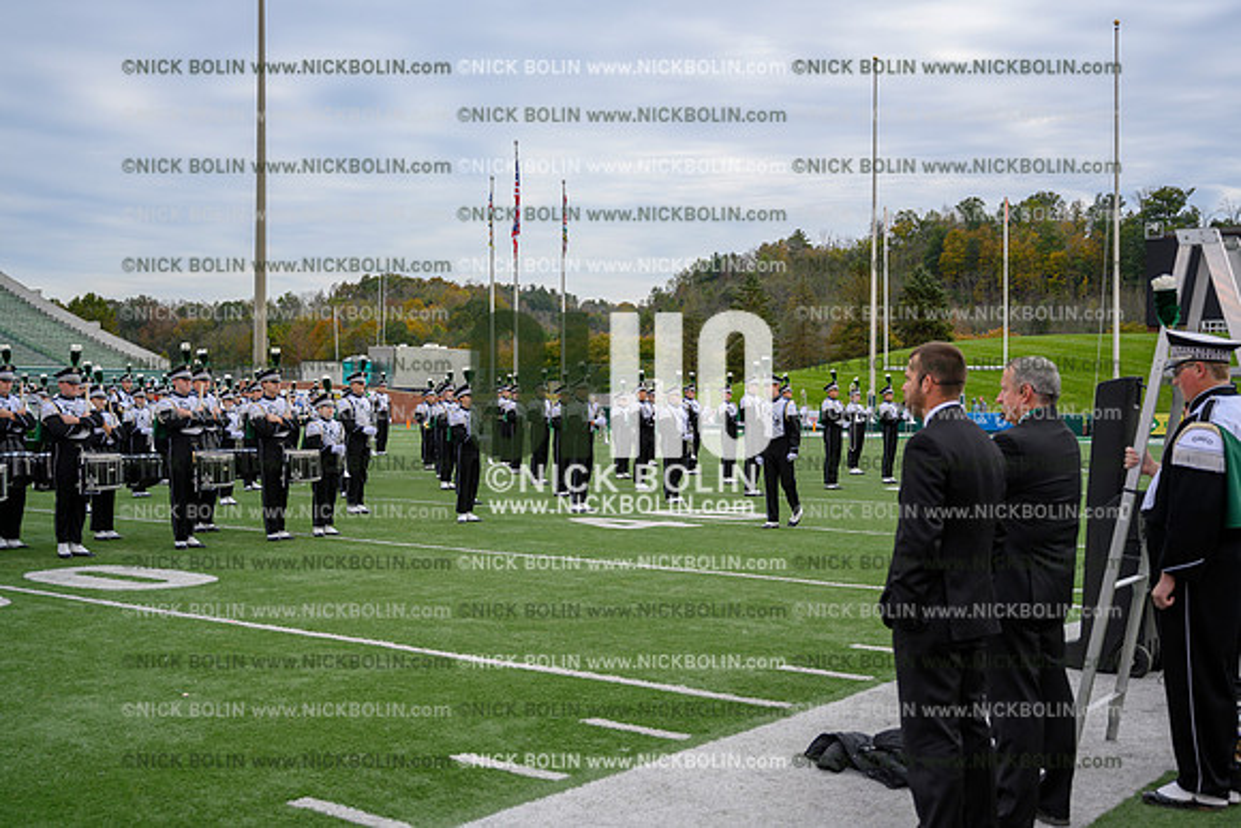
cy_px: 414
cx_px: 620
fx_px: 1414
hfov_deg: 47.4
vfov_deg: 32.6
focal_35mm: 41
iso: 125
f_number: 4
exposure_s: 1/500
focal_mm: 41
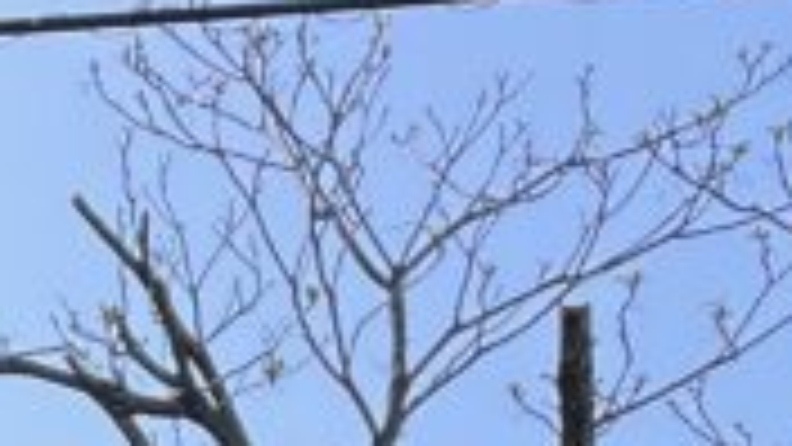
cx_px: -364
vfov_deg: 6.8
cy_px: 1243
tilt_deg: +10.6
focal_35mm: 165
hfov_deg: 12.5
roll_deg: +1.4
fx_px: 3465
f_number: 1.6
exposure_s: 1/1984
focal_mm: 4.2
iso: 32
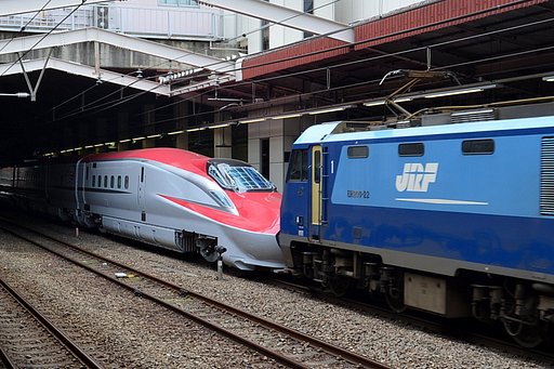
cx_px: 277
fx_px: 554
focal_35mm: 36
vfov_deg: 36.8
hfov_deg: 53.1
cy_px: 184
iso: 200
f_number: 8
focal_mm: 24
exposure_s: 1/250
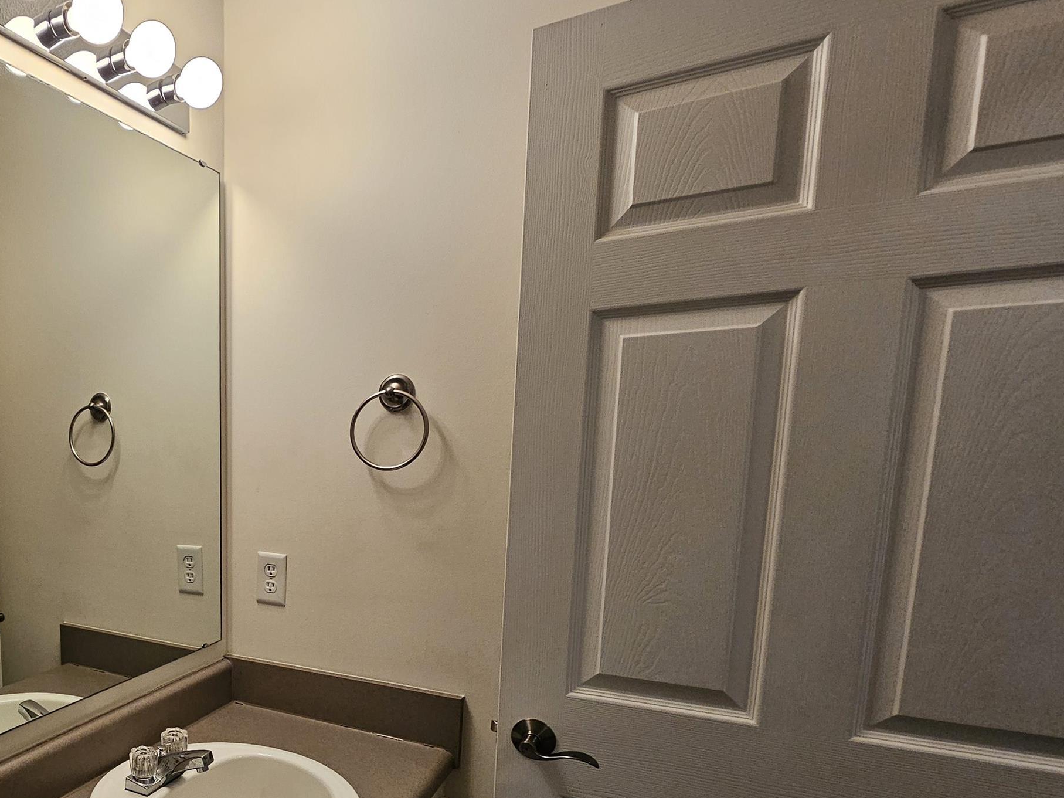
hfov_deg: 67.2
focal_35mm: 22
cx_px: 174
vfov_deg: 59.4
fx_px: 676
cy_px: 544
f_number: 2.2
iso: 250
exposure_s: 1/60
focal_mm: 2.2
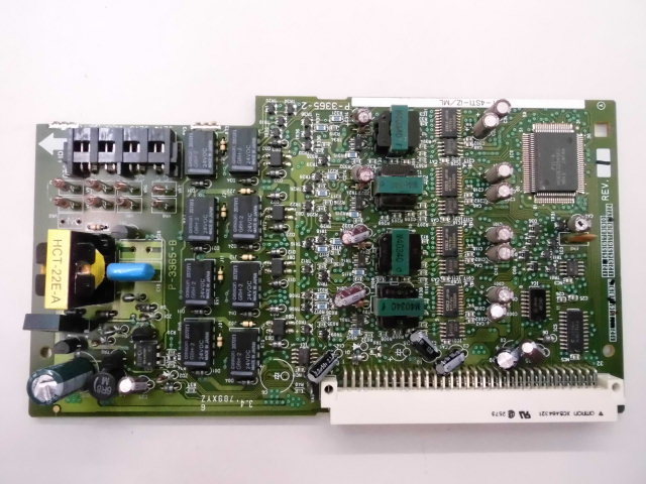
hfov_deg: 67.3
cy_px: 242
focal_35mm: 26
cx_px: 323
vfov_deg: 53.1
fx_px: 485
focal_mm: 4.6
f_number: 3.2
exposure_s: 1/60
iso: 800
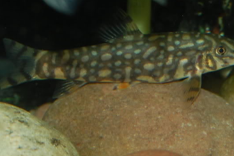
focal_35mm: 125
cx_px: 119
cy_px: 56
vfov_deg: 11.0
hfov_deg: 16.4
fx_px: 810
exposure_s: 1/60
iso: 200
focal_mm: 55
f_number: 6.3
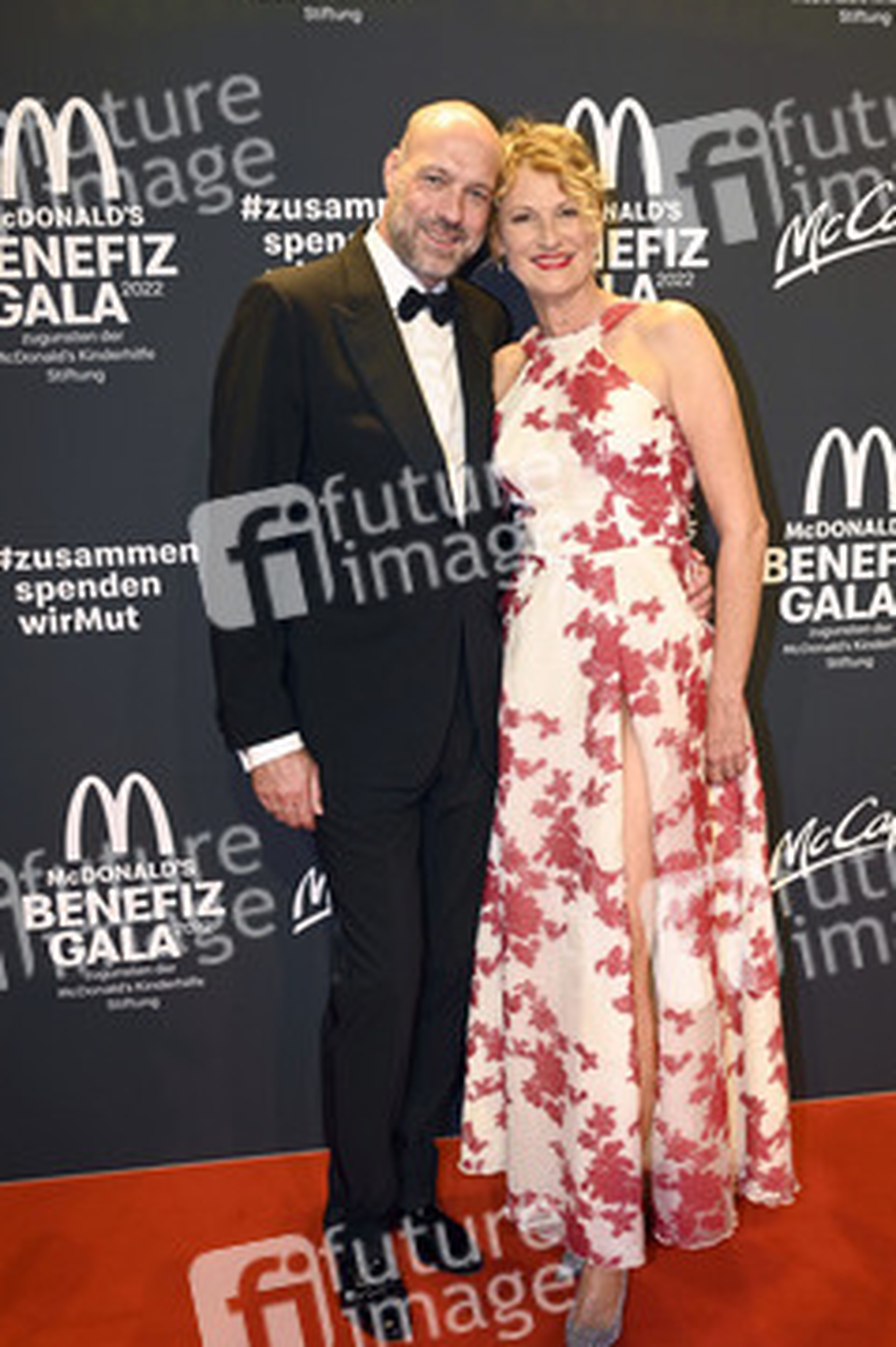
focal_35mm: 39
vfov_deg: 49.5
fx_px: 1457
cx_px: 491
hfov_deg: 34.2
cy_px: 728
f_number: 6.3
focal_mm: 35
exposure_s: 1/60
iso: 500
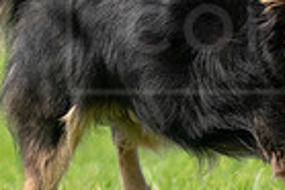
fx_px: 12703
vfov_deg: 0.9
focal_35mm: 1603
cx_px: 262
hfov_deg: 1.3
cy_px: 62
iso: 2000
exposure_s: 1/4000
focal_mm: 385
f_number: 6.3
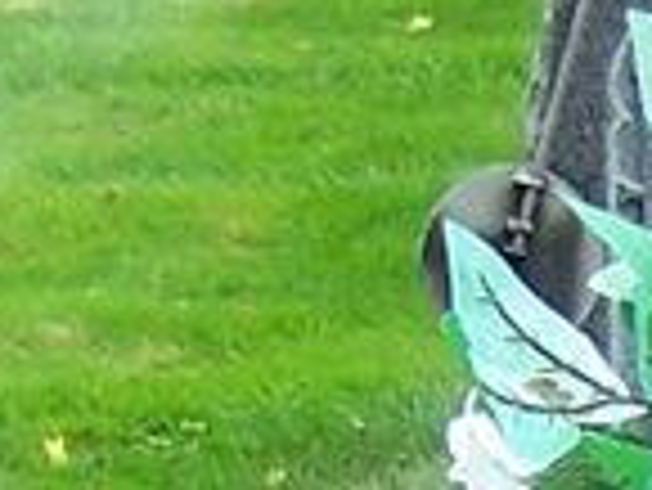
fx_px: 5674
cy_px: 1857
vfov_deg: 4.6
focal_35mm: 301
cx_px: 1192
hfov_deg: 6.4
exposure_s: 1/250
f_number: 2.8
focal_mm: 6.3
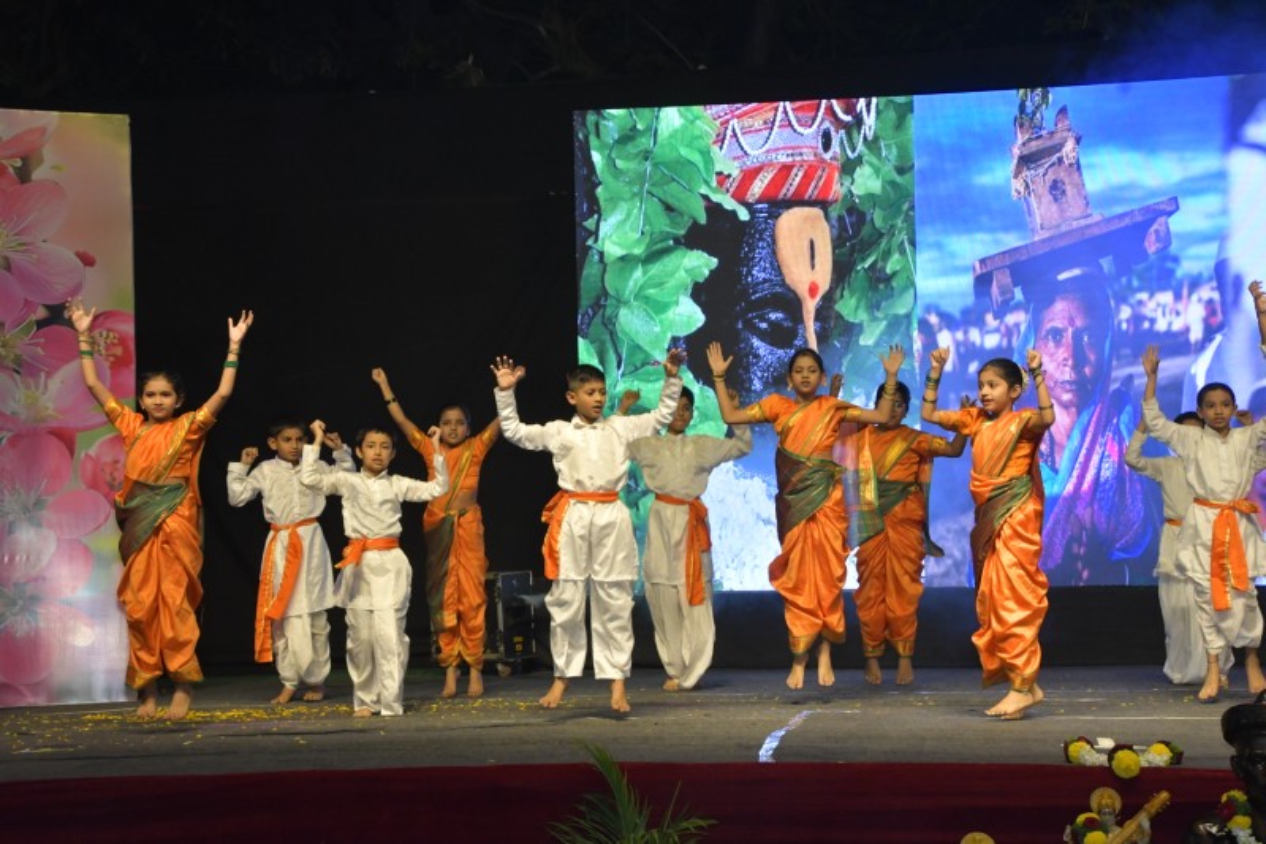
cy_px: 422
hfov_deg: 27.0
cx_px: 633
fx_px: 2637
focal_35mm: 75
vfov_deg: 18.2
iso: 1600
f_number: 11
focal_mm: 50
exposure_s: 1/200
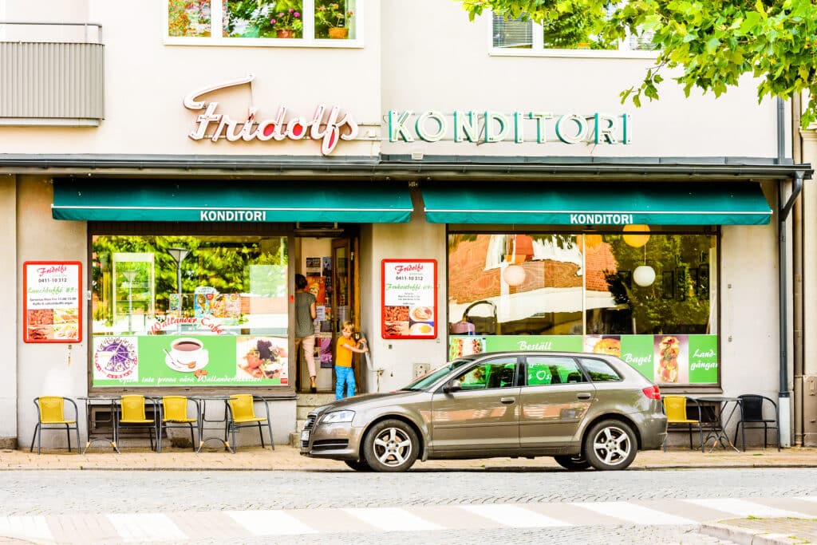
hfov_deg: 19.5
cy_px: 272
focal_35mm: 105
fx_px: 2383
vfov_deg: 13.0
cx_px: 408
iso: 400
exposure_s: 1/200
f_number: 8
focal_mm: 105
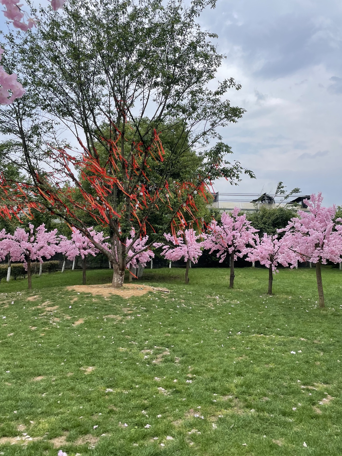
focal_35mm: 28
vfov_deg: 63.4
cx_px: 182
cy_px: 230
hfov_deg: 49.7
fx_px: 369
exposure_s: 1/2882
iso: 32
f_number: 1.6
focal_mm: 4.2
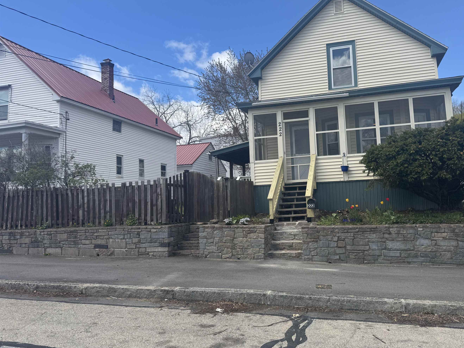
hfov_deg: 63.1
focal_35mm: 28
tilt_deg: +5.8
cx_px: 271
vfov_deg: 49.7
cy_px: 162
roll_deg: +2.4
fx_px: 375
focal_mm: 6.76
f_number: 1.78
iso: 80
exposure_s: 1/3247
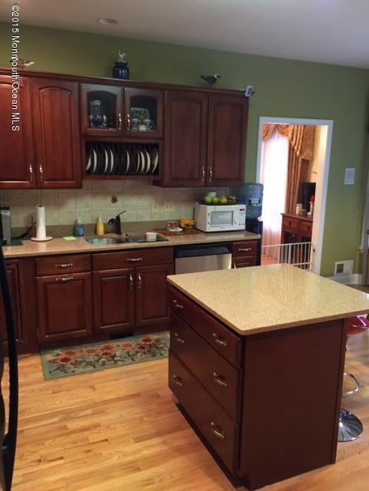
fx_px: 412
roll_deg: -0.8
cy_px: 246
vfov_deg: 61.7
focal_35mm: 29
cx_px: 184
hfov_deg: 48.2
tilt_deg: -10.4
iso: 100
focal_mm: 4.15
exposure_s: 1/10
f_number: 2.2
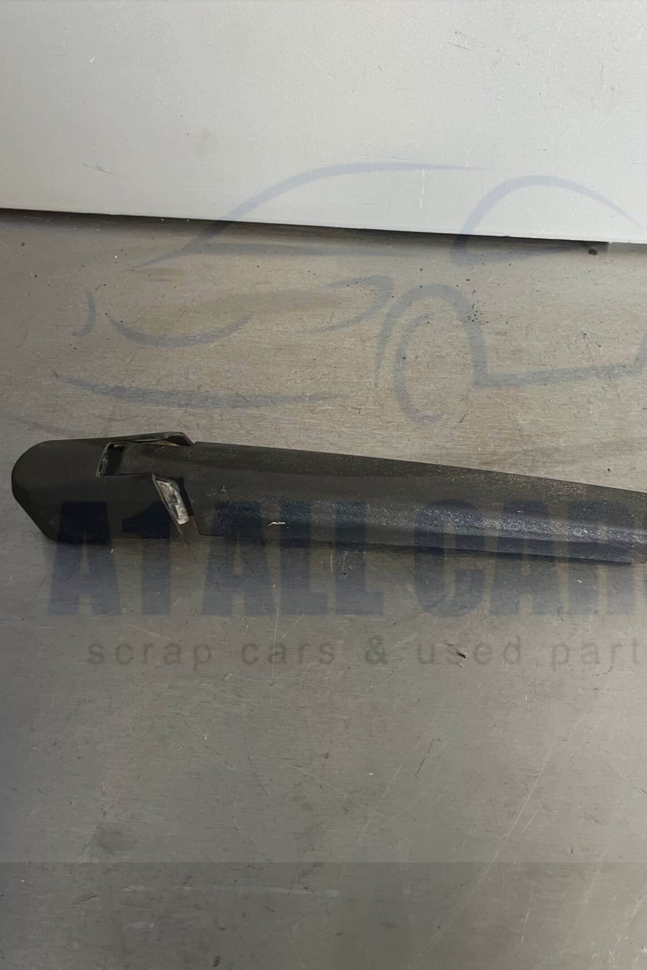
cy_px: 432
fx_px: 863
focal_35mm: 32
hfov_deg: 40.9
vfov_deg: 58.6
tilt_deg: -52.6
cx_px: 401
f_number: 1.6
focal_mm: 5.1
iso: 160
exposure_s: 1/60
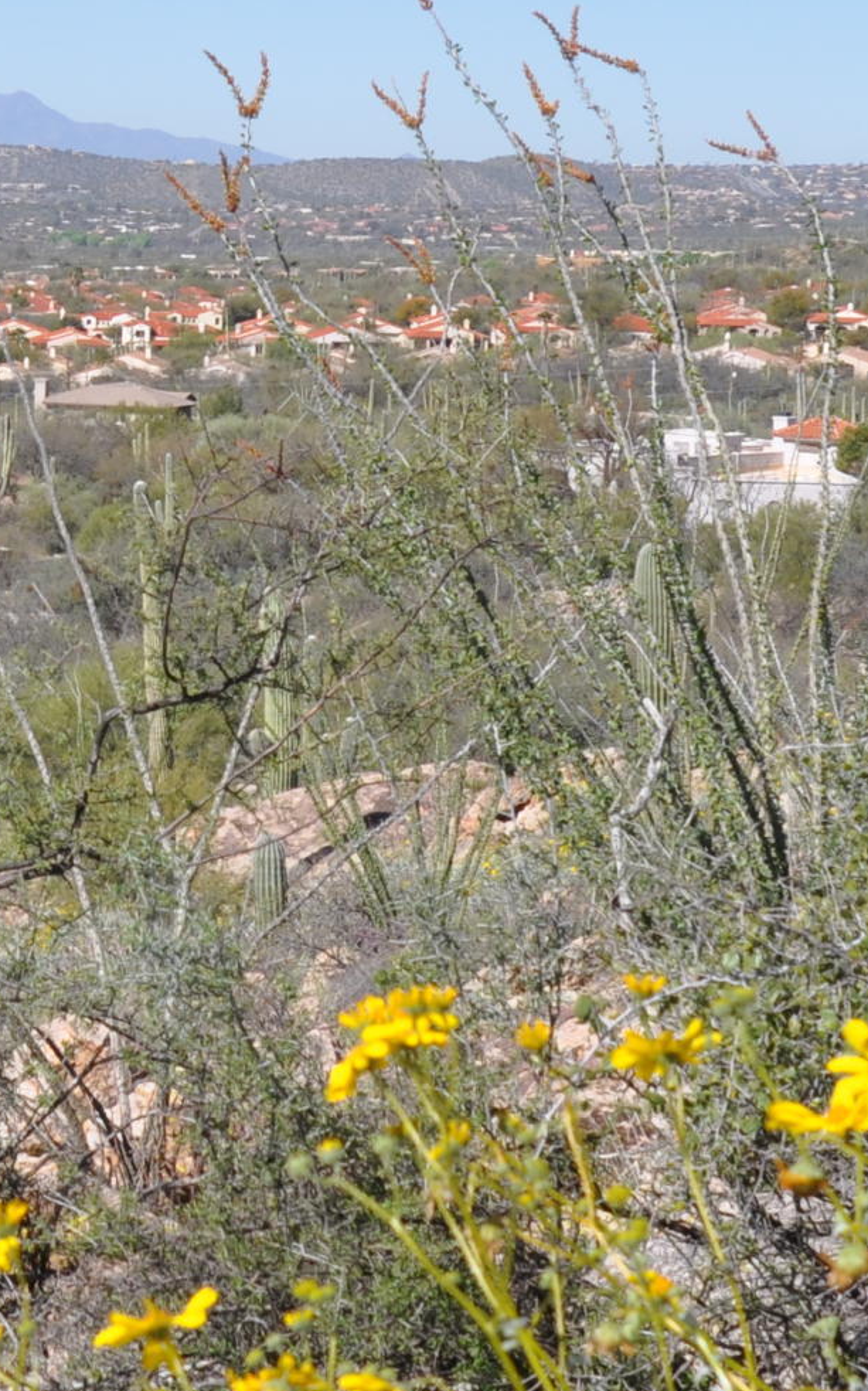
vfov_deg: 18.6
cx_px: -204
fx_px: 4243
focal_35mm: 112
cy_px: 455
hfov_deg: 11.4
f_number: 10
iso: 200
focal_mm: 24
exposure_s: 1/400
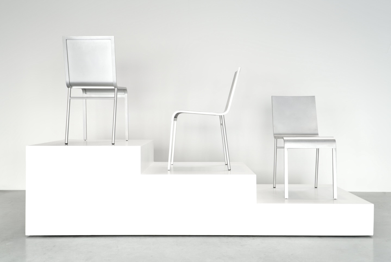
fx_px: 326
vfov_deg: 43.7
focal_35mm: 30
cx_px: 196
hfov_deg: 61.9
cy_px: 131
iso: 100
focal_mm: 20
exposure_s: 1/40
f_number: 5
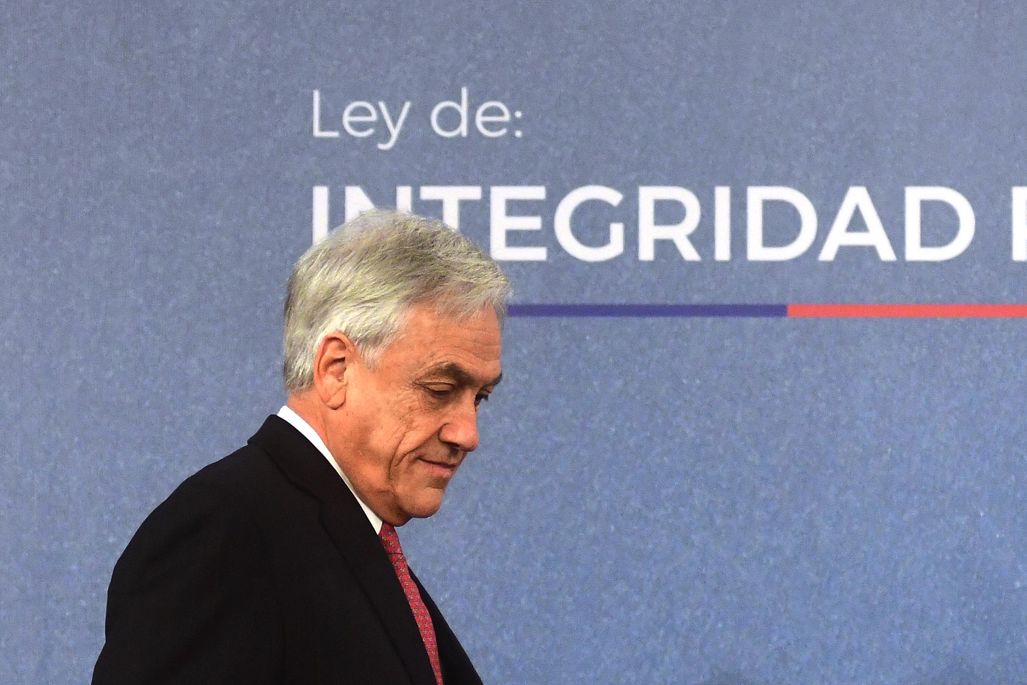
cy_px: 675
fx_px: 7331
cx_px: 892
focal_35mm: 257
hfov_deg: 8.0
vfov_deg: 5.3
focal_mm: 80
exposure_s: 1/800
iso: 1600
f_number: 2.8
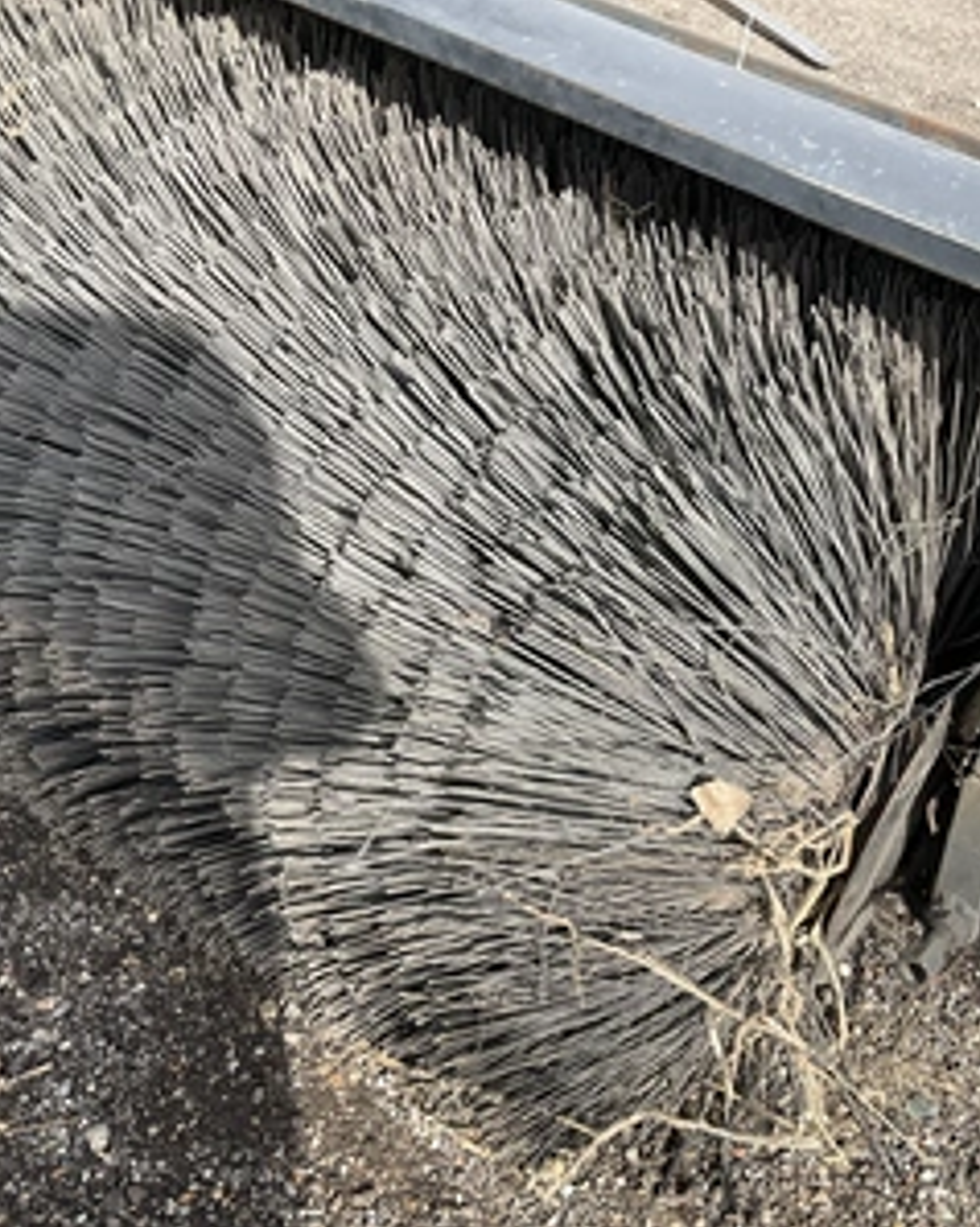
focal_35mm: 38
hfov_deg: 39.0
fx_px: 1379
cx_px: 589
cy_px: 614
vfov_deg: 48.0
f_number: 1.8
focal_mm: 3
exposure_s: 1/586
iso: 25
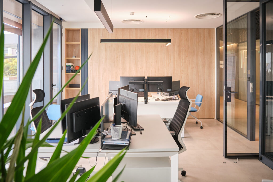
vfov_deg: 47.9
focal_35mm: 27
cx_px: 136
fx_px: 205
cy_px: 91
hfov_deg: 67.4
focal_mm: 18
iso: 640
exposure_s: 1/125
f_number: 2.8
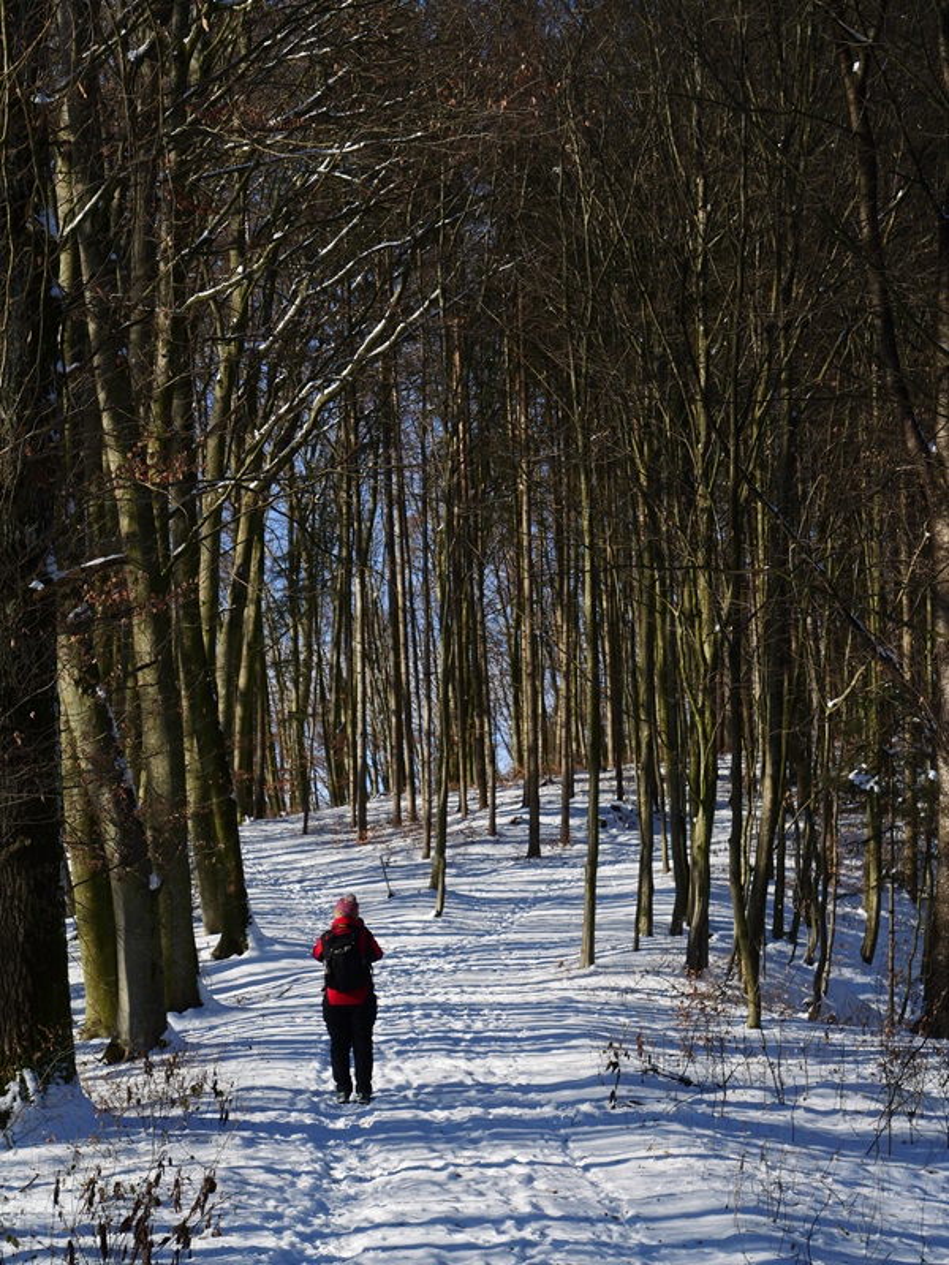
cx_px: 474
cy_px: 632
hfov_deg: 16.8
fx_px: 3217
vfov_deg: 22.3
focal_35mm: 88
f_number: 5.6
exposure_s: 1/320
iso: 100
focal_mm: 44
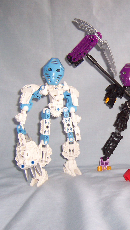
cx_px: 138
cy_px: 115
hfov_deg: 21.6
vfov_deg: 39.2
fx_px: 325
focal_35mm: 53
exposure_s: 1/60
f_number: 2.8
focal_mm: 5.6
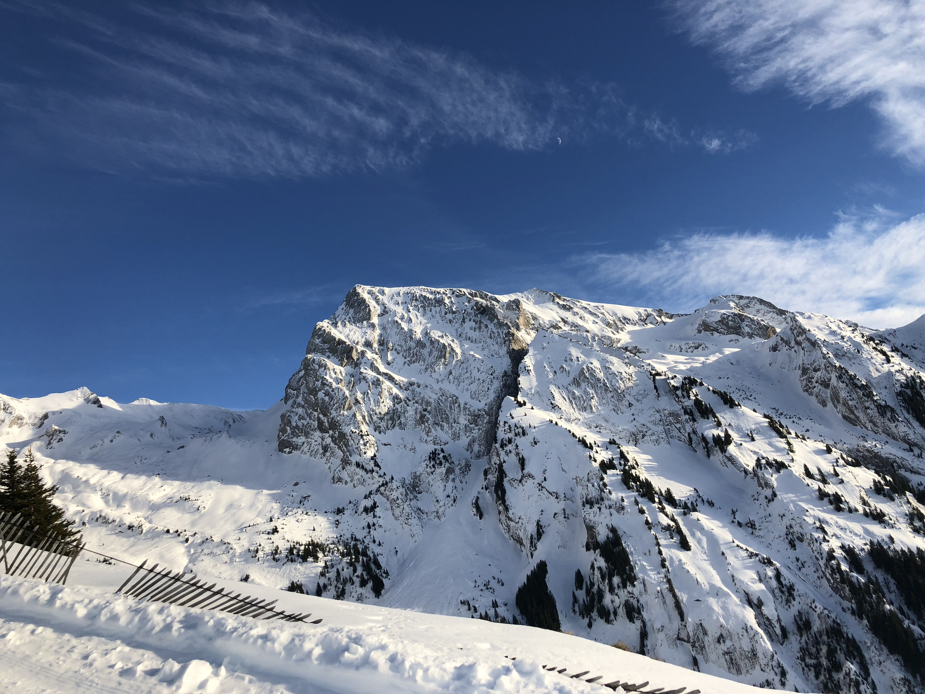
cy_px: 347
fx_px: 748
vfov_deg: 49.7
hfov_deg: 63.4
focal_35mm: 28
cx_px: 462
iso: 20
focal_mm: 4
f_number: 1.8
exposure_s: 1/1548
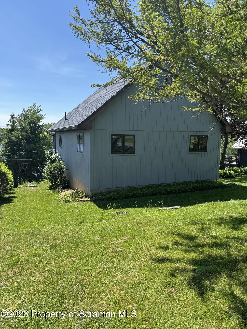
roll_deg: +1.0
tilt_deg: -5.5
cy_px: 164
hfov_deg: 56.8
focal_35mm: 24
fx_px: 228
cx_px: 124
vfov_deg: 71.6
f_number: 1.78
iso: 80
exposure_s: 1/2506
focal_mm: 6.76
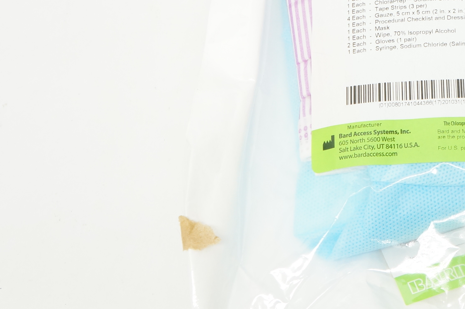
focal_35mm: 95
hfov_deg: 20.9
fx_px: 1227
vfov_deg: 14.2
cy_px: 32
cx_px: 442
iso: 800
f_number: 5.6
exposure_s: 1/125
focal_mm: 29
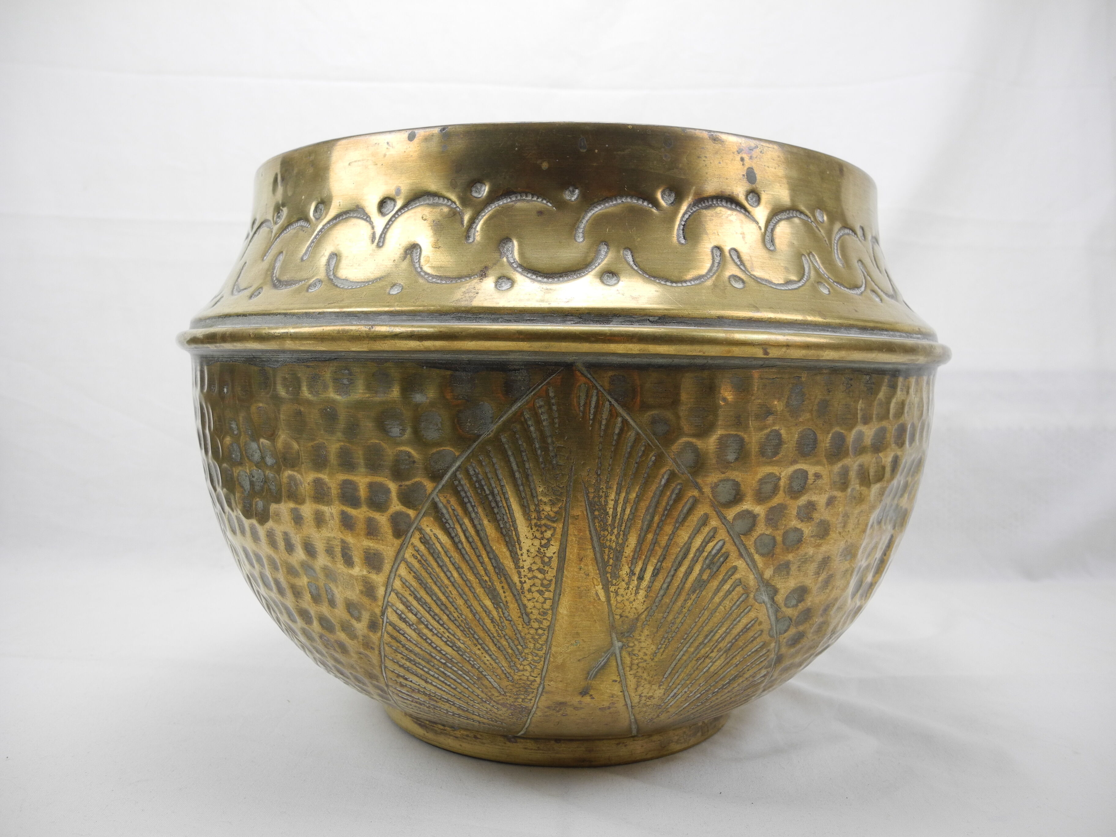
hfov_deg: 63.4
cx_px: 558
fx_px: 903
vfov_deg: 49.7
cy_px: 418
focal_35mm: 28
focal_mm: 6
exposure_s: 1/70.4
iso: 100
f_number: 2.8
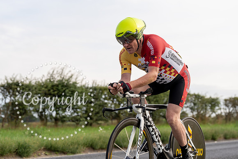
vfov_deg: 18.4
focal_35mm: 74
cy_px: 80
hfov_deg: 27.3
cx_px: 119
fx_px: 489
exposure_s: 1/1000
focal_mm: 74
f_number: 4
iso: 160
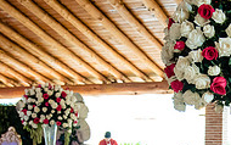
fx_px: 479
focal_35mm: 76
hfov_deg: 26.0
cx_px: 218
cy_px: 191
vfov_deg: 16.2
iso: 3200
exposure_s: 1/160
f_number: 4
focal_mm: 24
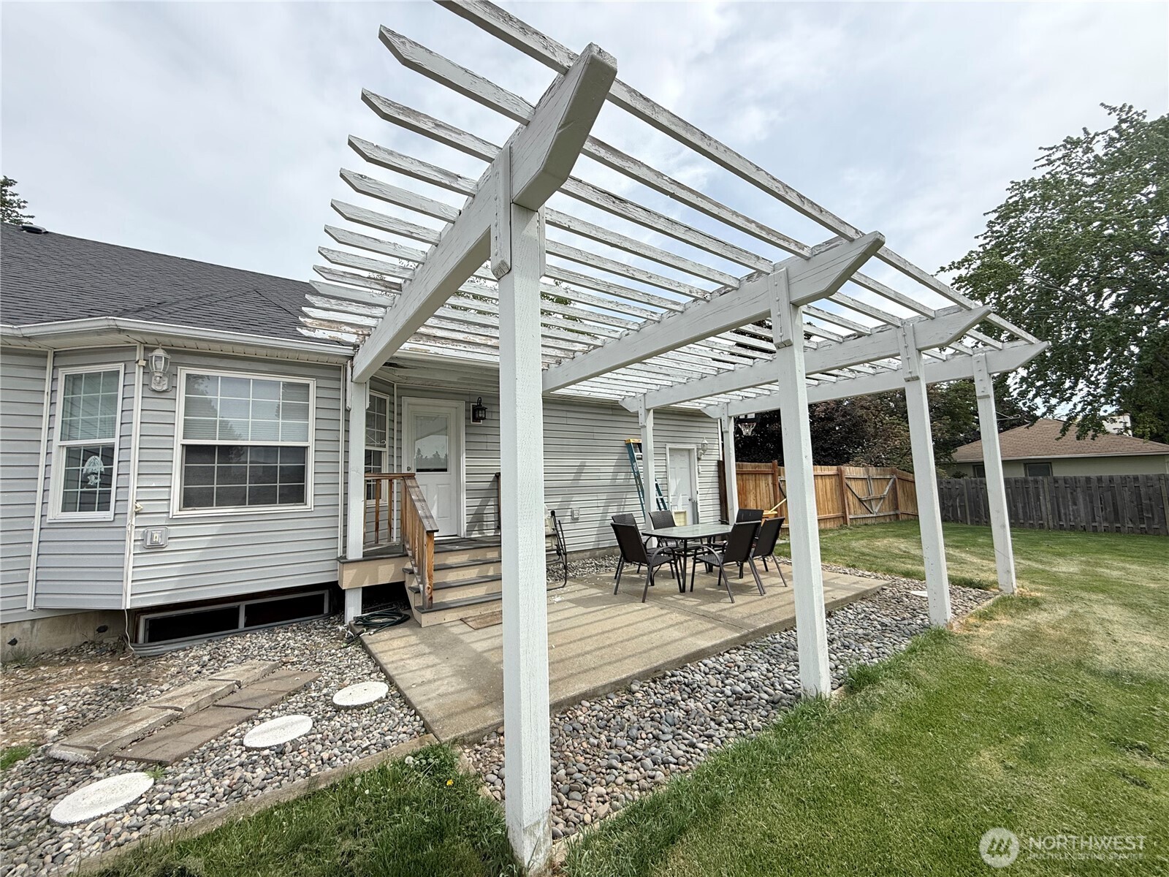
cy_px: 438
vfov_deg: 85.7
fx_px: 473
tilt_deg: +6.4
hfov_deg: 102.1
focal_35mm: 14
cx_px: 584
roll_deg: +1.0
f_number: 2.2
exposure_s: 1/1464
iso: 50
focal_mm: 2.22
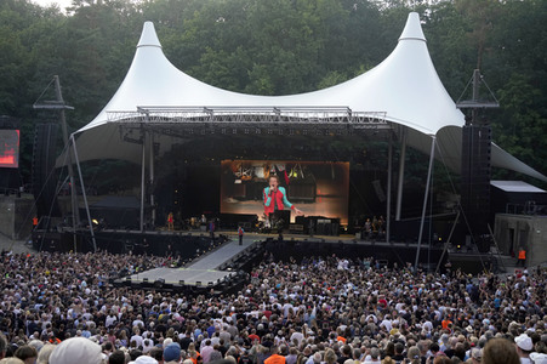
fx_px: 607
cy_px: 182
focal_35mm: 40
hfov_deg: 48.5
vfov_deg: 33.4
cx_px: 274
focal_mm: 40
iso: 1250
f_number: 5.6
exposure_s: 1/800
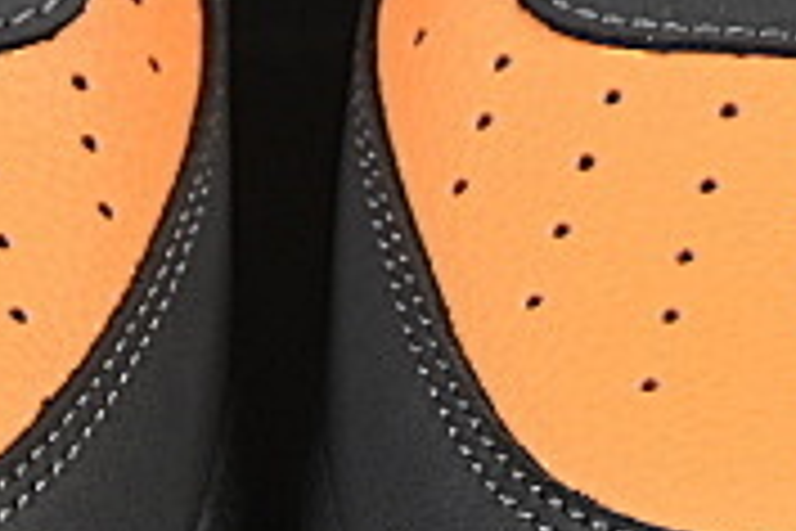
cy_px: 50
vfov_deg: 3.0
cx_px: 324
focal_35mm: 458
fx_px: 10126
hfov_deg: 4.5
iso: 160
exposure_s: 1/60
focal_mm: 50
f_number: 6.3
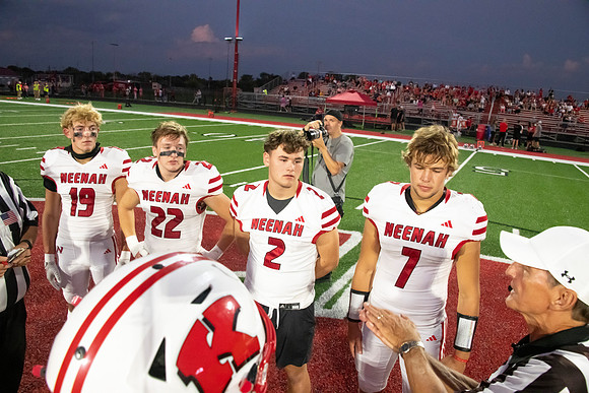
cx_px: 294
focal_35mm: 28
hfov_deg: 65.5
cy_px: 196
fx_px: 458
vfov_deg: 46.4
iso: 10000
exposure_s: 1/320
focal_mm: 28
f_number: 7.1
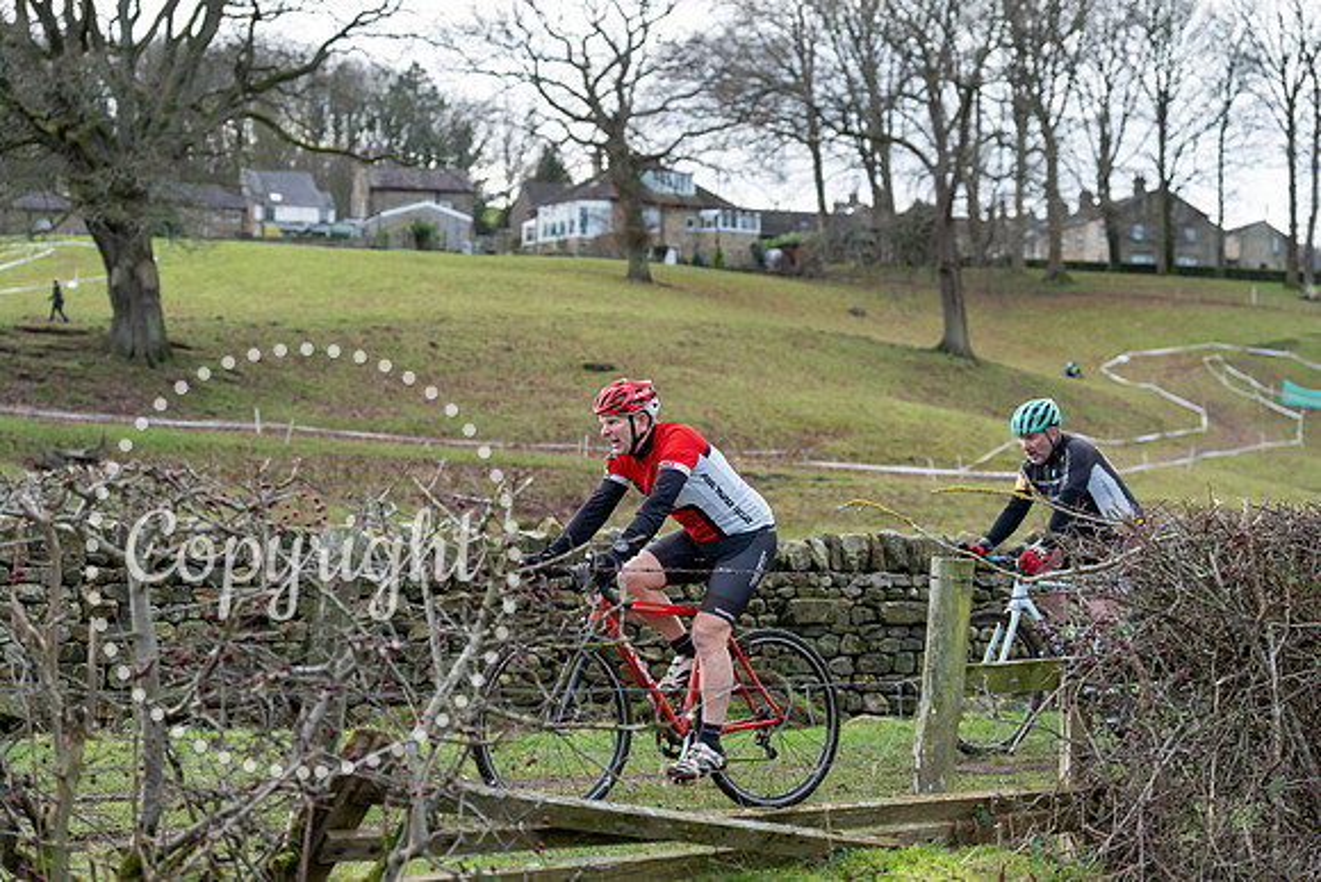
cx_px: 660
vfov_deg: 19.5
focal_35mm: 70
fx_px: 2569
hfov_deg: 28.8
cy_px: 441
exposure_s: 1/1000
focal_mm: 70
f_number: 3.5
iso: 1600
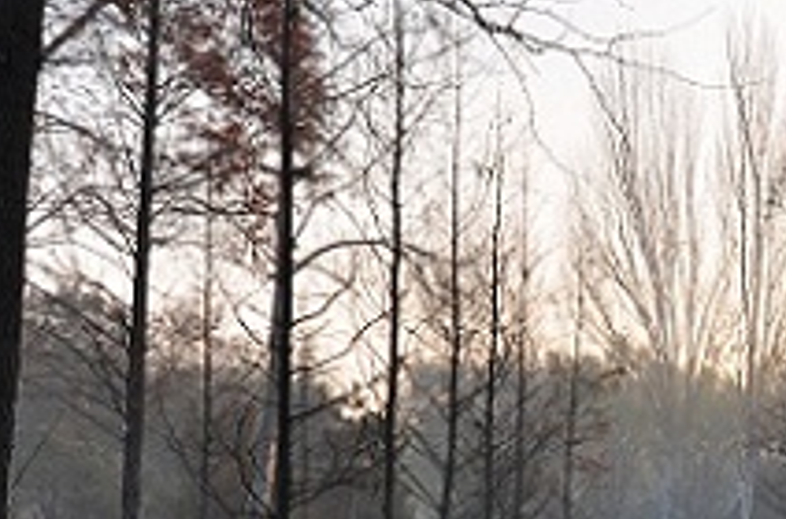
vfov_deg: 16.1
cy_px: 328
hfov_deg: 23.9
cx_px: 619
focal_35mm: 84
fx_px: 1829
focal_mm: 18
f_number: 8
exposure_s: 1/160
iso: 200
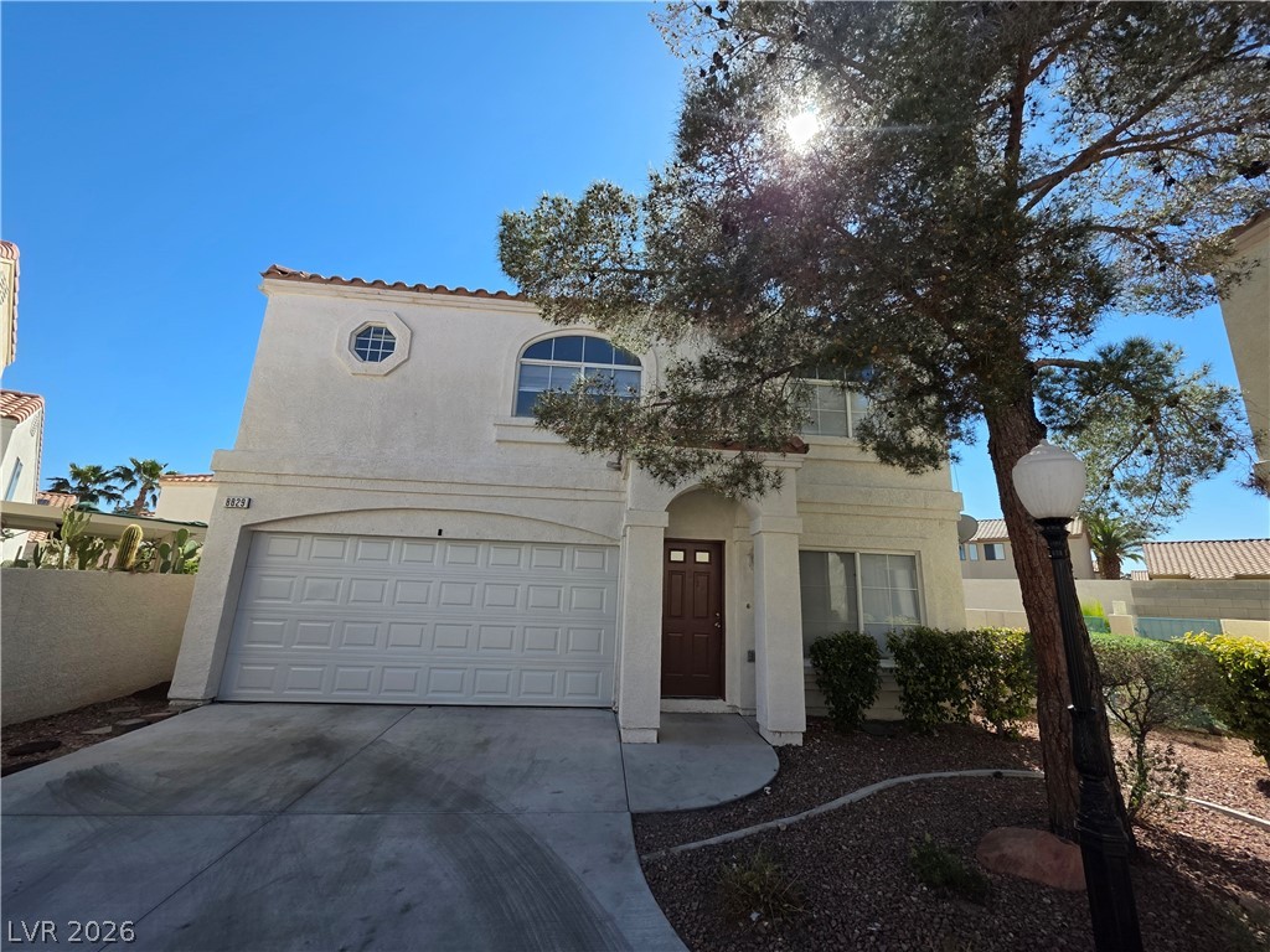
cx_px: 635
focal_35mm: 13
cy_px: 476
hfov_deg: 106.2
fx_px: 477
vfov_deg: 89.9
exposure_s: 1/1457
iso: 40
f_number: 1.9
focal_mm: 2.2
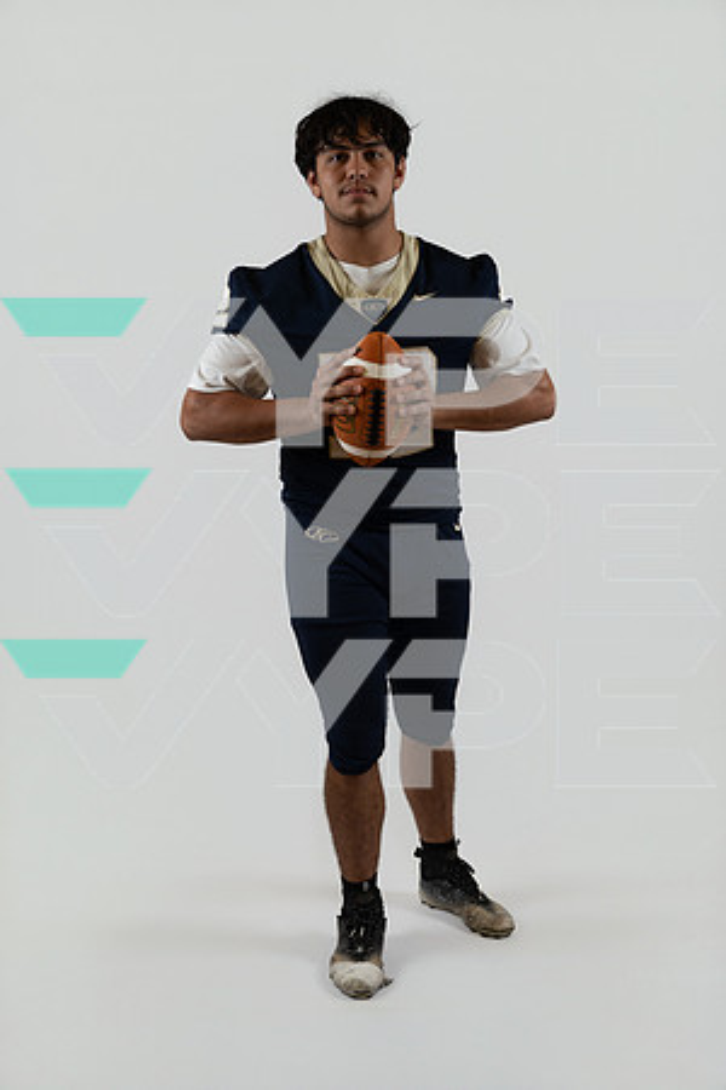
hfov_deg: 35.7
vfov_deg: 51.5
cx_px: 363
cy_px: 545
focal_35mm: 37
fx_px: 1128
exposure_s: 1/125
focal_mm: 37.3
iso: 250
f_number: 4
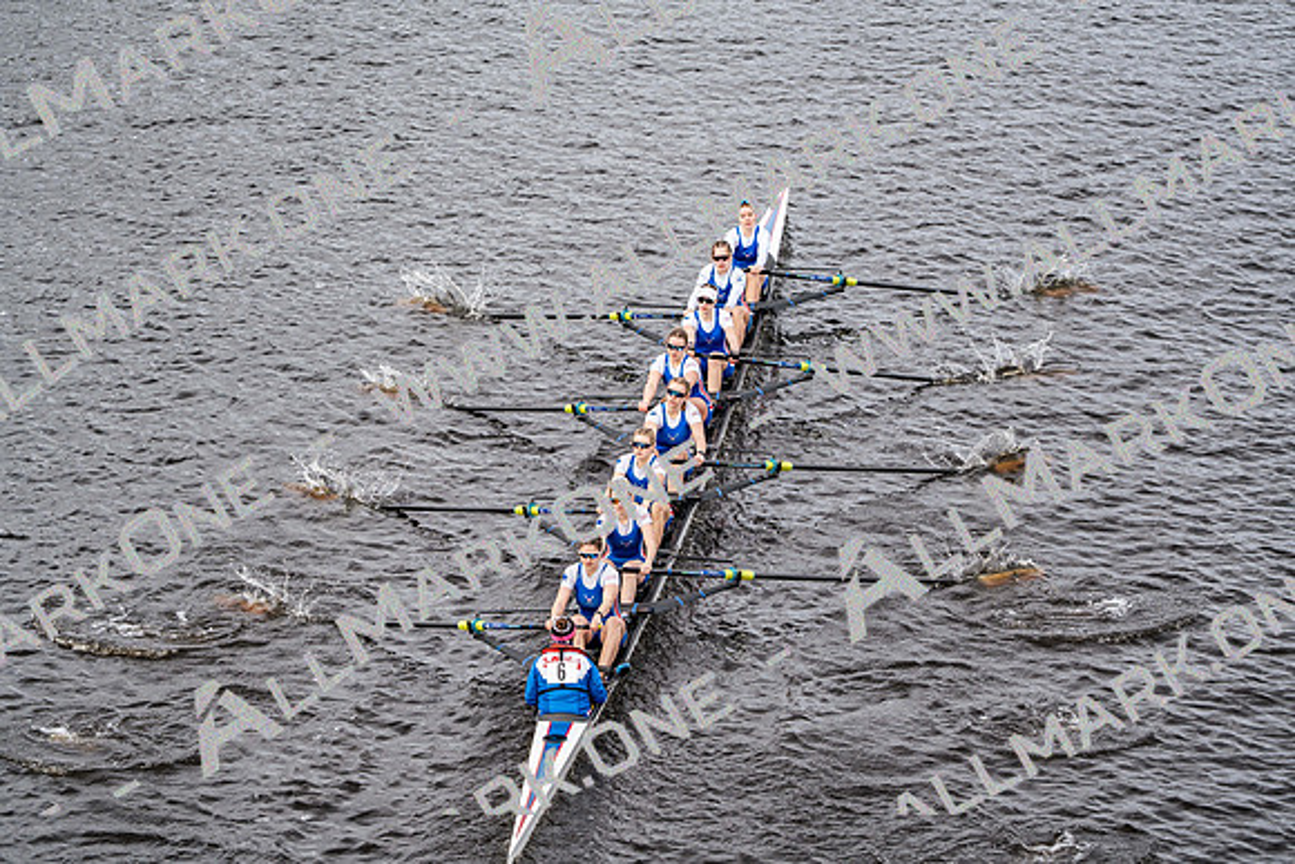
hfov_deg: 13.1
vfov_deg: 8.7
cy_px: 432
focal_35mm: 157
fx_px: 5649
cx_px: 648
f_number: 2.8
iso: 320
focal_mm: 157
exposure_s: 1/2000
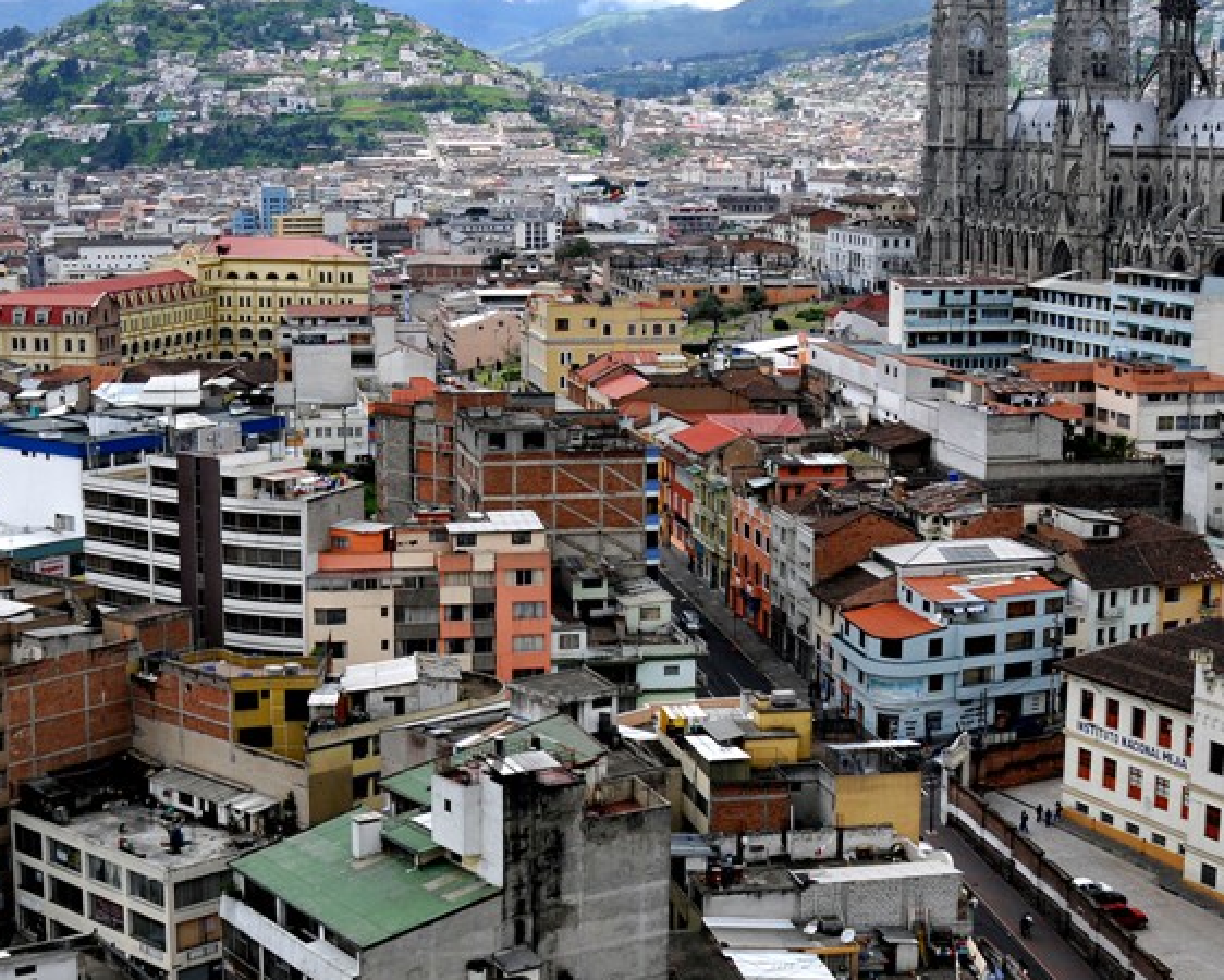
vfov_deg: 25.4
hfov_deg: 31.4
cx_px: 505
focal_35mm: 60
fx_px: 2174
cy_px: 490
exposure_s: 1/250
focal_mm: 24
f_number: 8
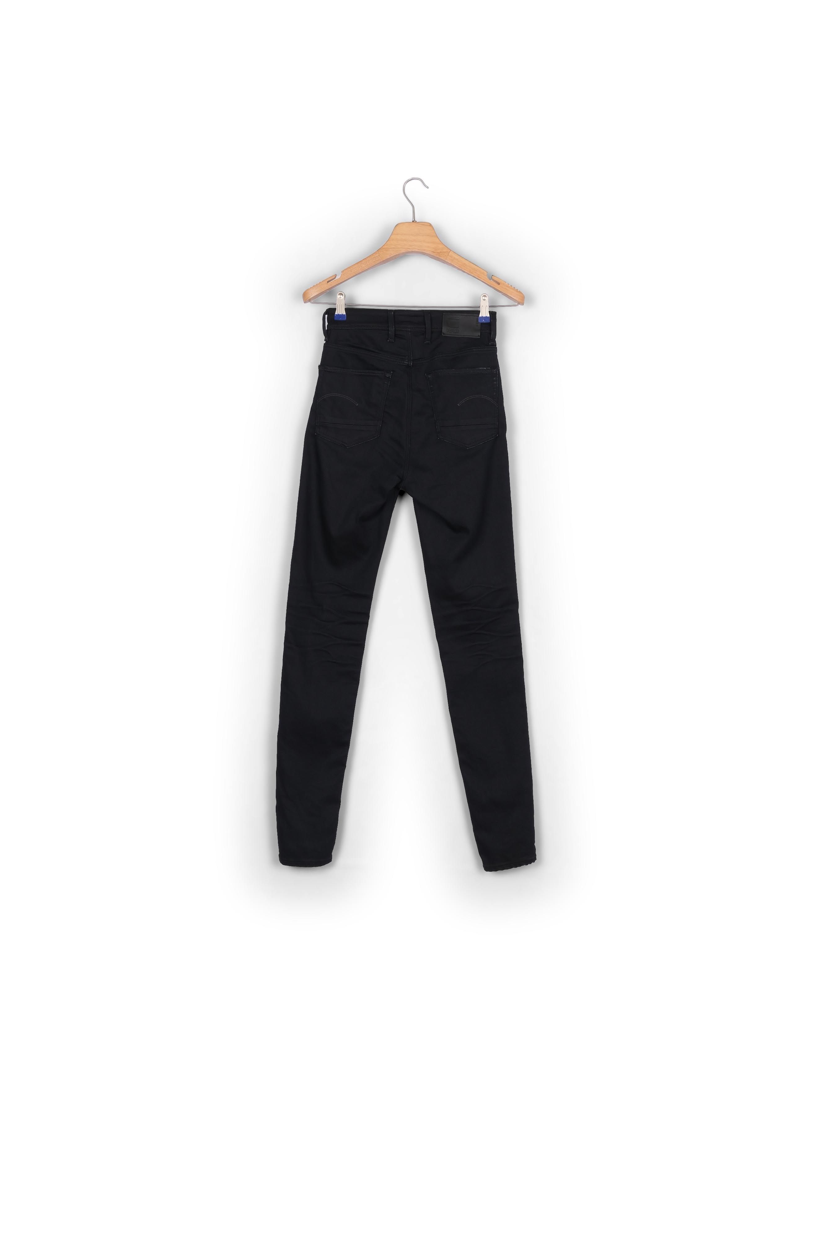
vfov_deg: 50.7
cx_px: 413
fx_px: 1308
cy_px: 620
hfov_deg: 35.0
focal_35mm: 38
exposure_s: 1/125
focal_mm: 38
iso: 100
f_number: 13
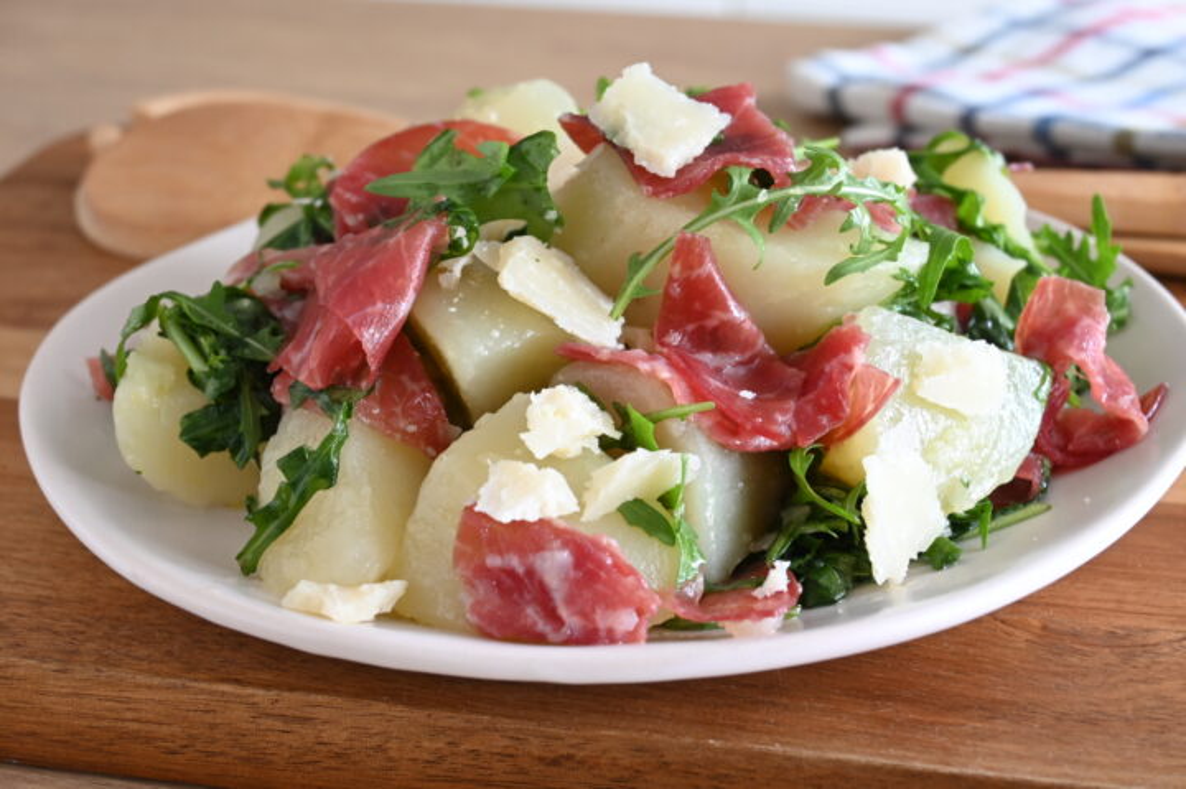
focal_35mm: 63
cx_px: 593
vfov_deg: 21.5
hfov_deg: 31.9
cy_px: 394
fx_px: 2074
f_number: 7.1
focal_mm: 42
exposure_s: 1/13
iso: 200
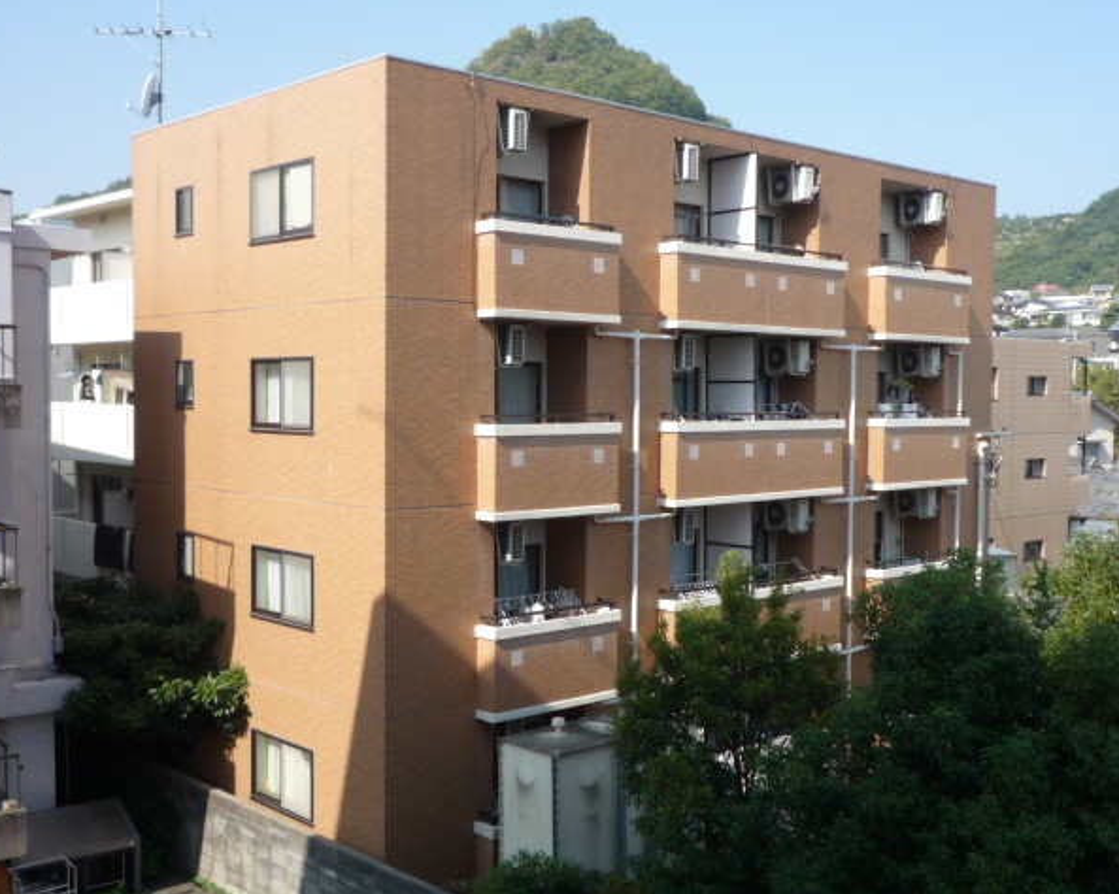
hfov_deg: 46.9
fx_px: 1291
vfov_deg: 38.2
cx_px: 549
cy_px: 445
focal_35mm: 39
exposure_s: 1/500
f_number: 4
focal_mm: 4.4
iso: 100
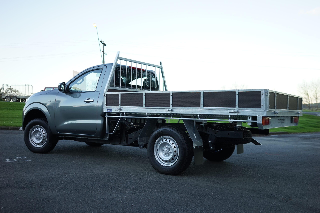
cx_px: 160
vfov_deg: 37.9
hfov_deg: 54.4
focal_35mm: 35
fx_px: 311
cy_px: 106
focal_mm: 35
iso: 125
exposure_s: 1/160
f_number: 2.8
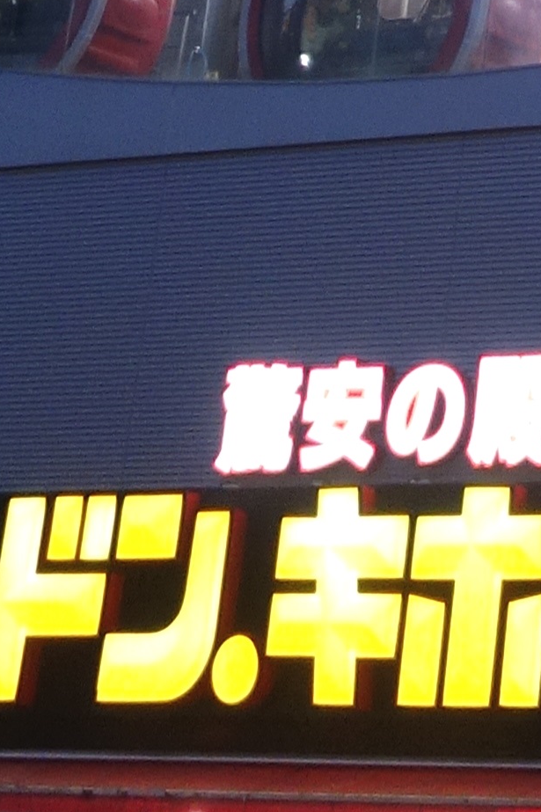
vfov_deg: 10.0
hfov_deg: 8.1
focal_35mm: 166
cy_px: -1431
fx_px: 3743
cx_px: 786
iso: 320
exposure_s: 1/100
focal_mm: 10.4
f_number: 1.8
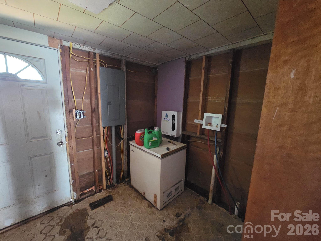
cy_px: 120
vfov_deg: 89.9
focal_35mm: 13
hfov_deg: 106.2
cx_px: 160
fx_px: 121
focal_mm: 2.2
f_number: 2.2
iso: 2500
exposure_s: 1/24
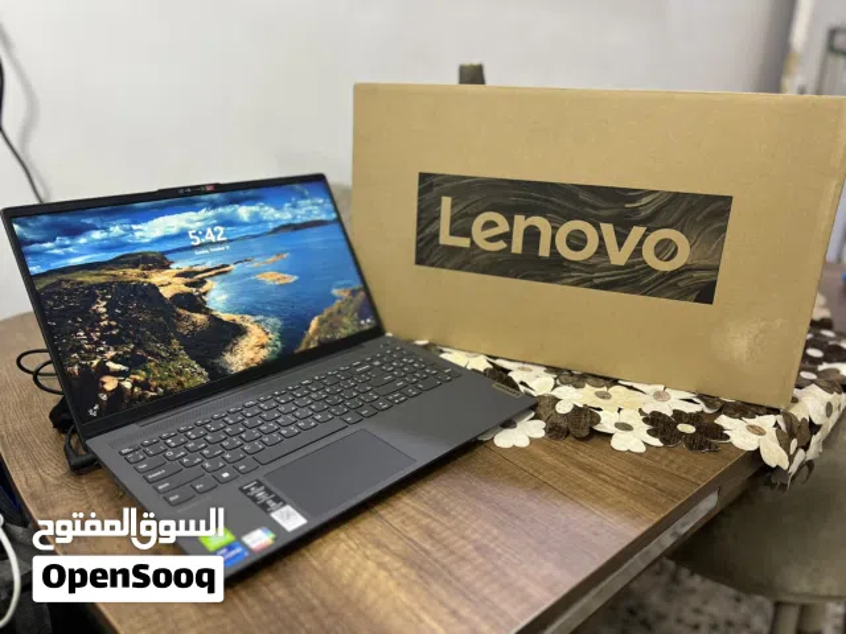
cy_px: 317
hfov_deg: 67.3
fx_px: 635
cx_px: 423
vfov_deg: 53.1
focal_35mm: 26
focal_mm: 5.7
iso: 250
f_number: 1.5
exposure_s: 1/50
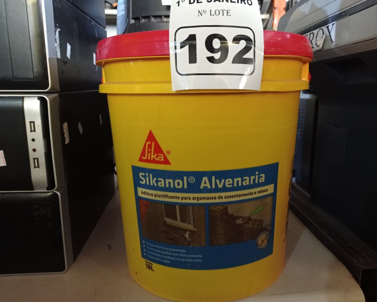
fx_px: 335
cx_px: 203
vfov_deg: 48.5
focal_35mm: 30
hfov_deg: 58.7
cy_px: 150
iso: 697
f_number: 1.79
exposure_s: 1/24
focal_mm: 4.7
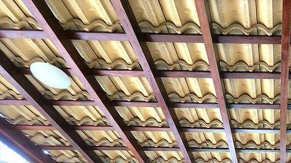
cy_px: 274
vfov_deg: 22.1
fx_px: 301
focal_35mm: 39
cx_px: 292
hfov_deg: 43.9
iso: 160
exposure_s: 1/60.2
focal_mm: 2.2
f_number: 2.2
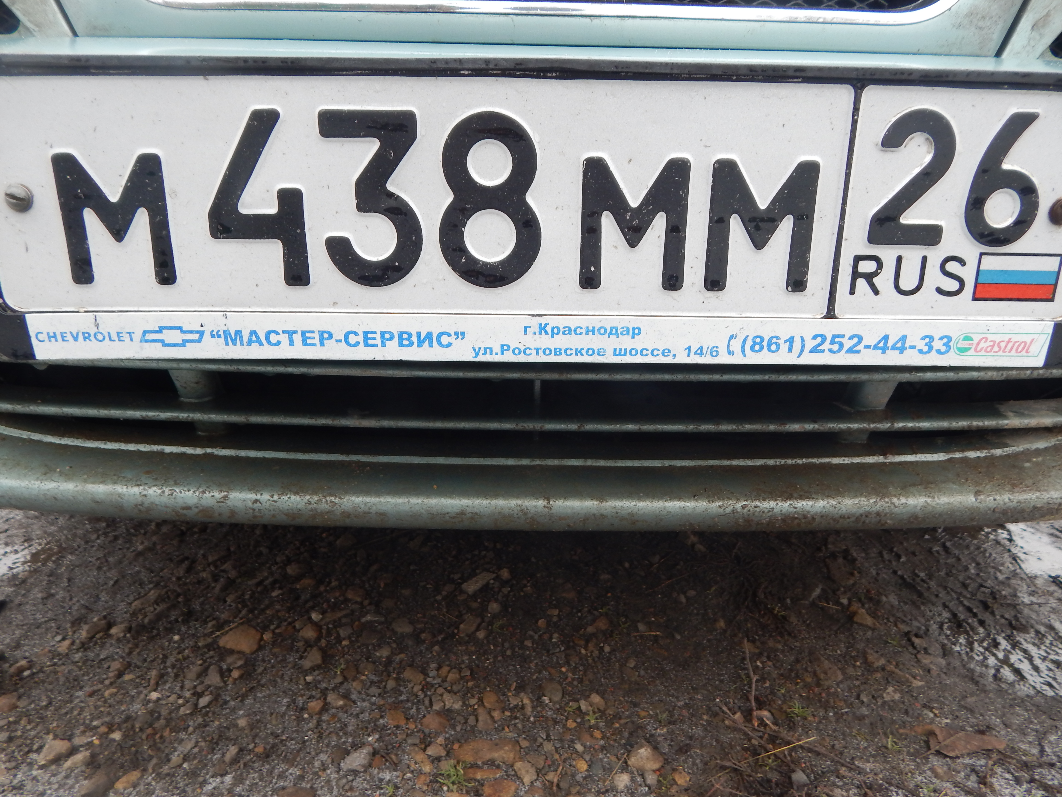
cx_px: 531
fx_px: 675
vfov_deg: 61.1
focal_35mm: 22
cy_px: 398
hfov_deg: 76.4
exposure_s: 1/60
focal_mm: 4
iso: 125
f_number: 3
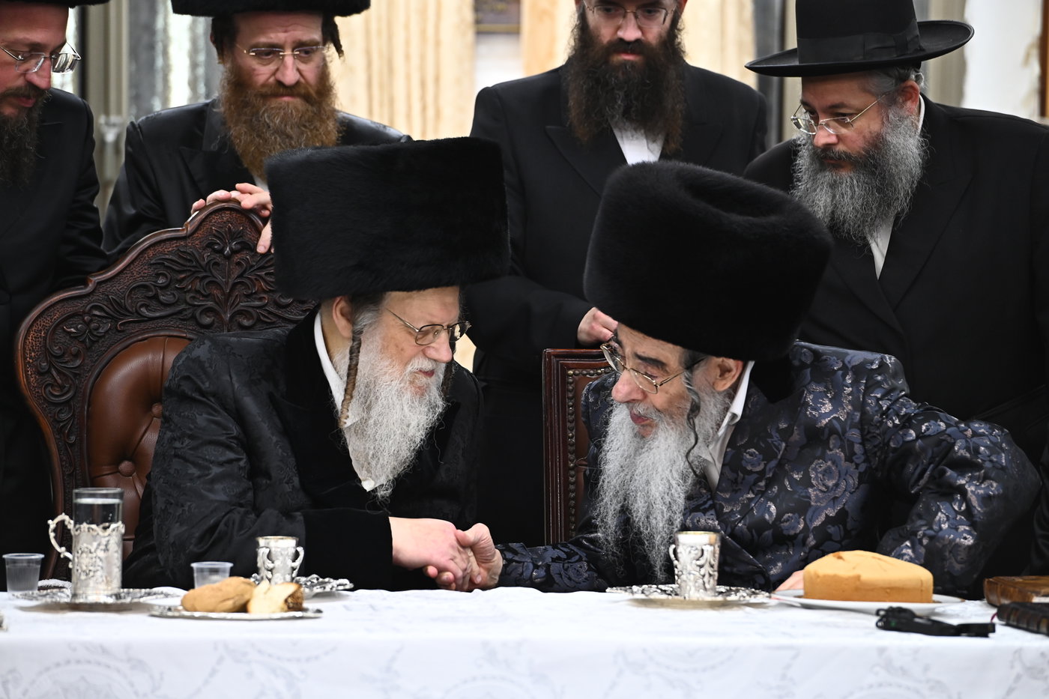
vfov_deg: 6.9
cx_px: 524
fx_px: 5827
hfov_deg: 10.3
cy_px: 350
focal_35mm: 200
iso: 1250
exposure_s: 1/200
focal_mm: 200
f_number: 5
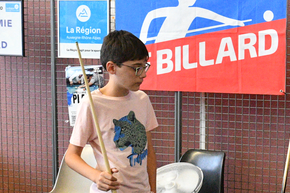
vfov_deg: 15.1
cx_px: 314
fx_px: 725
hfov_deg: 21.5
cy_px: 166
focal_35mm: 90
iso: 6400
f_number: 5.6
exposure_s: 1/200
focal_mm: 22
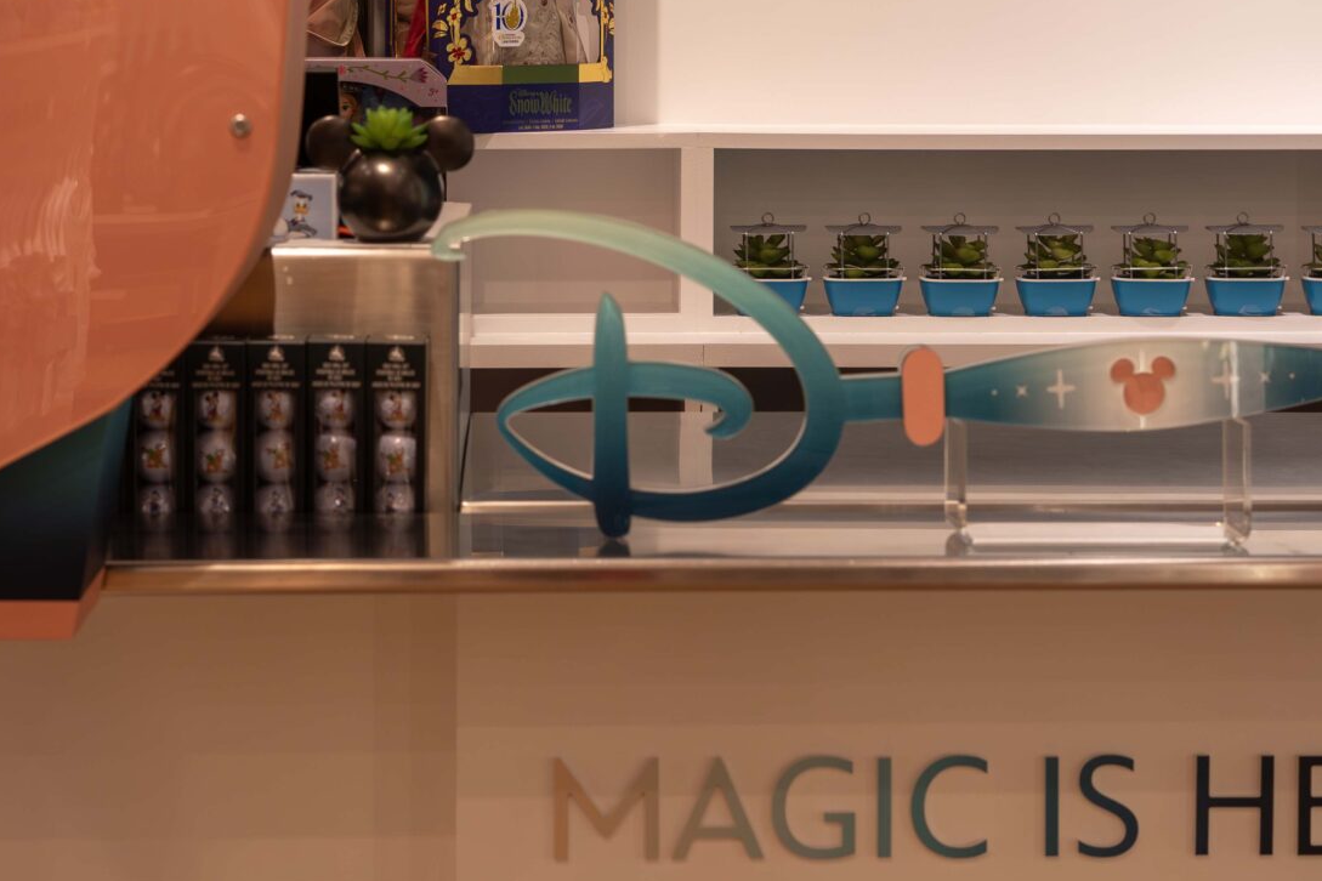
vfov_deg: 14.4
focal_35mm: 94
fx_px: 3452
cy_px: 93
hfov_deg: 21.7
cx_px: 635
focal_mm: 50
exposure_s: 1/80
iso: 640
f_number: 4.5
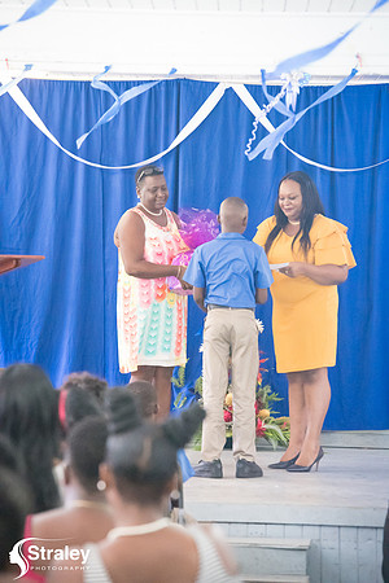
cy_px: 292
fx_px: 2836
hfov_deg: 7.8
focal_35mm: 175
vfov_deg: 11.7
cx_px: 194
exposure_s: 1/200
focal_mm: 175
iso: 22800
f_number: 6.3
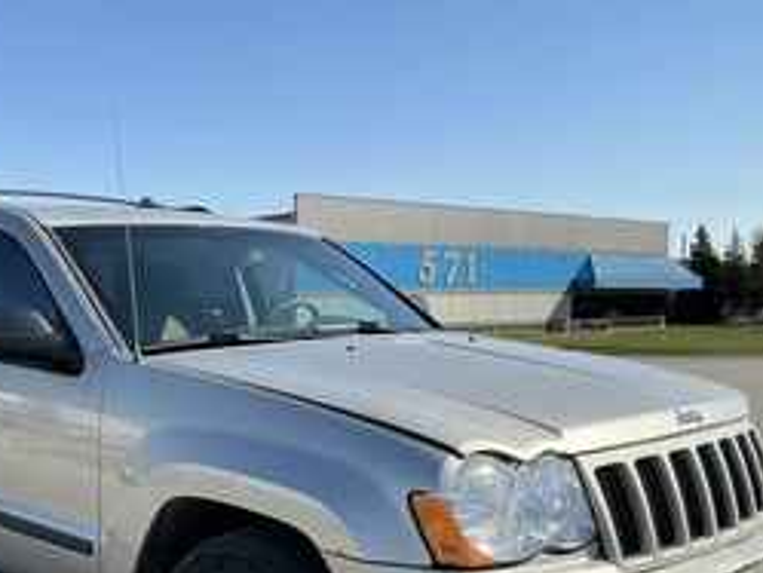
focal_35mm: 45
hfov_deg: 41.7
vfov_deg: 31.4
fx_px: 992
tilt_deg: -4.8
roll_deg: +0.5
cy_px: 457
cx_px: 273
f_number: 1.8
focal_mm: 3
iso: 25
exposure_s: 1/1675
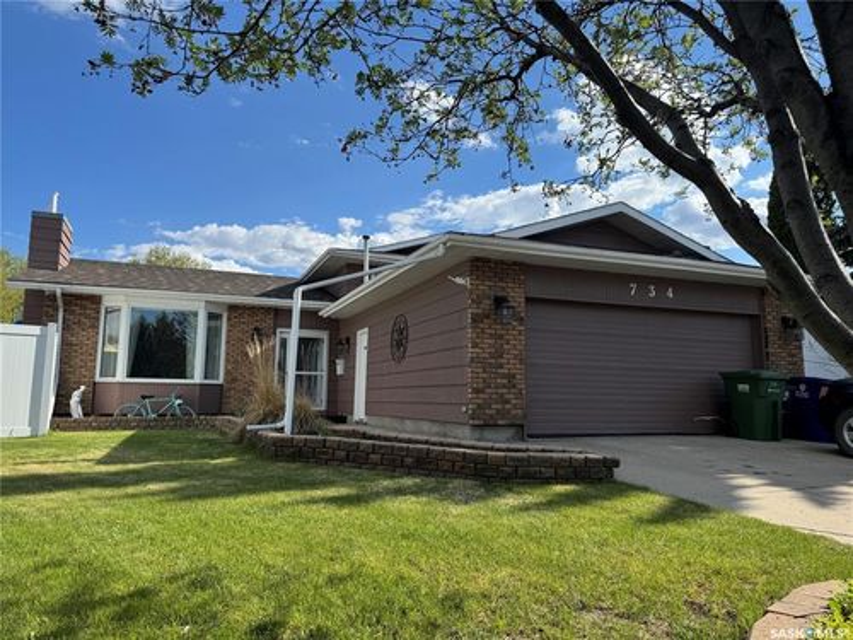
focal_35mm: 24
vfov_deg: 56.8
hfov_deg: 71.6
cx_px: 426
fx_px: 591
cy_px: 320
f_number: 1.78
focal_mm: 6.76
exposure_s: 1/4049
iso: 80
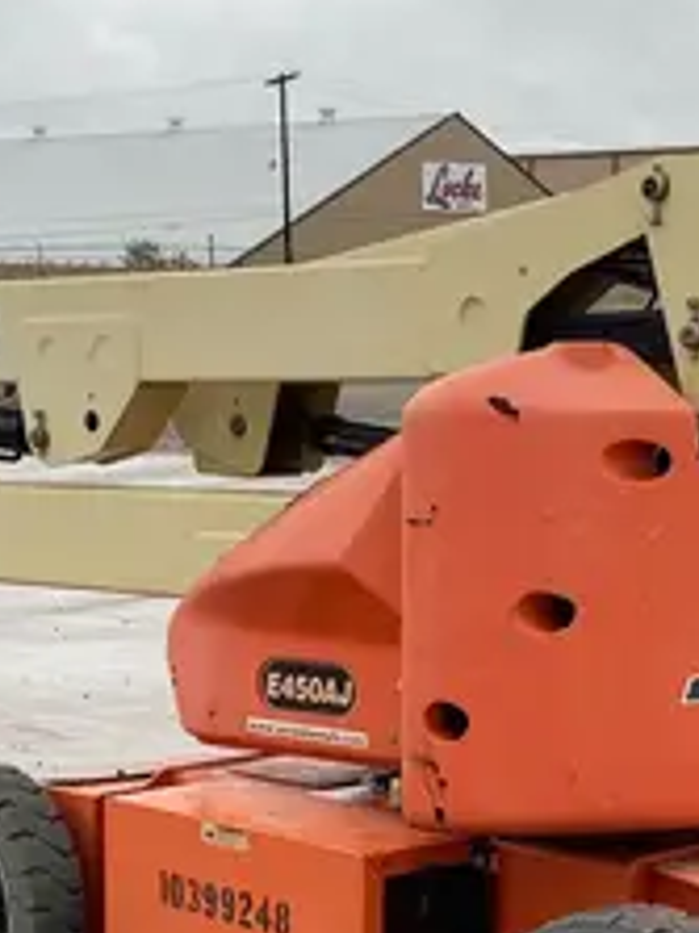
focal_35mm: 92
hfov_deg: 16.0
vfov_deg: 21.0
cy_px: 772
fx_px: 2479
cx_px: 280
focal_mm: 3.99
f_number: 1.8
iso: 20
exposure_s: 1/352
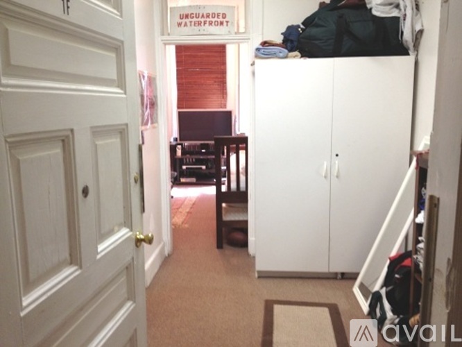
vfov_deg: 40.7
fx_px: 467
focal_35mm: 35
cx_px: 231
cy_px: 174
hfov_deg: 52.6
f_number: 2.4
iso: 125
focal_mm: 4.28
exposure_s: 1/20
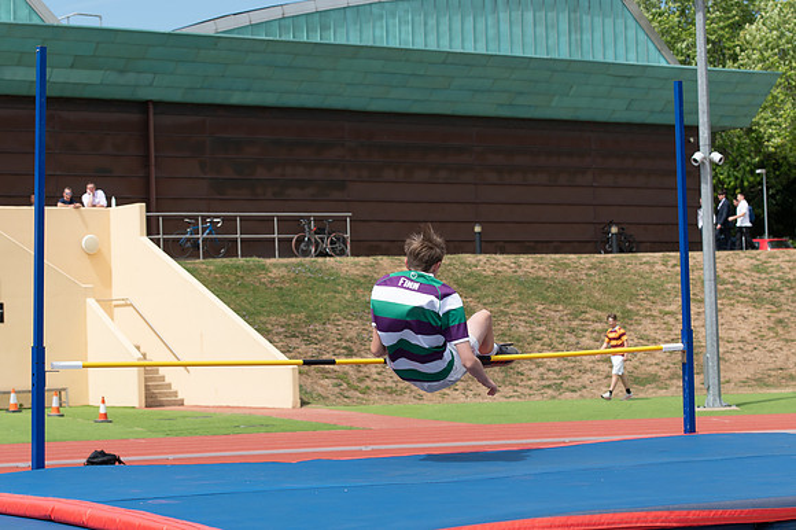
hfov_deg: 21.3
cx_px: 380
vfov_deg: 14.3
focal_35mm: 96
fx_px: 2118
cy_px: 288
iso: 100
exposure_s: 1/640
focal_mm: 70
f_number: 5.6
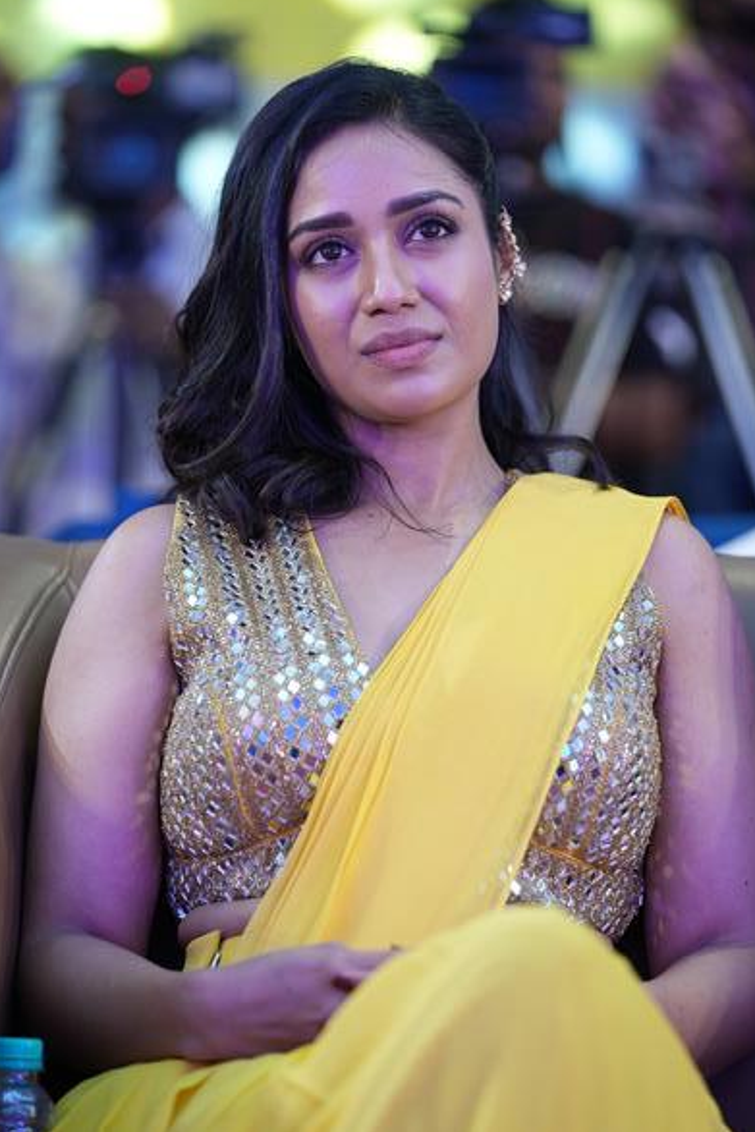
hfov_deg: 10.5
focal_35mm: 131
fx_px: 4118
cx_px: 377
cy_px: 562
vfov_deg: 15.6
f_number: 3.2
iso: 400
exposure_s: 1/30
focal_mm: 128
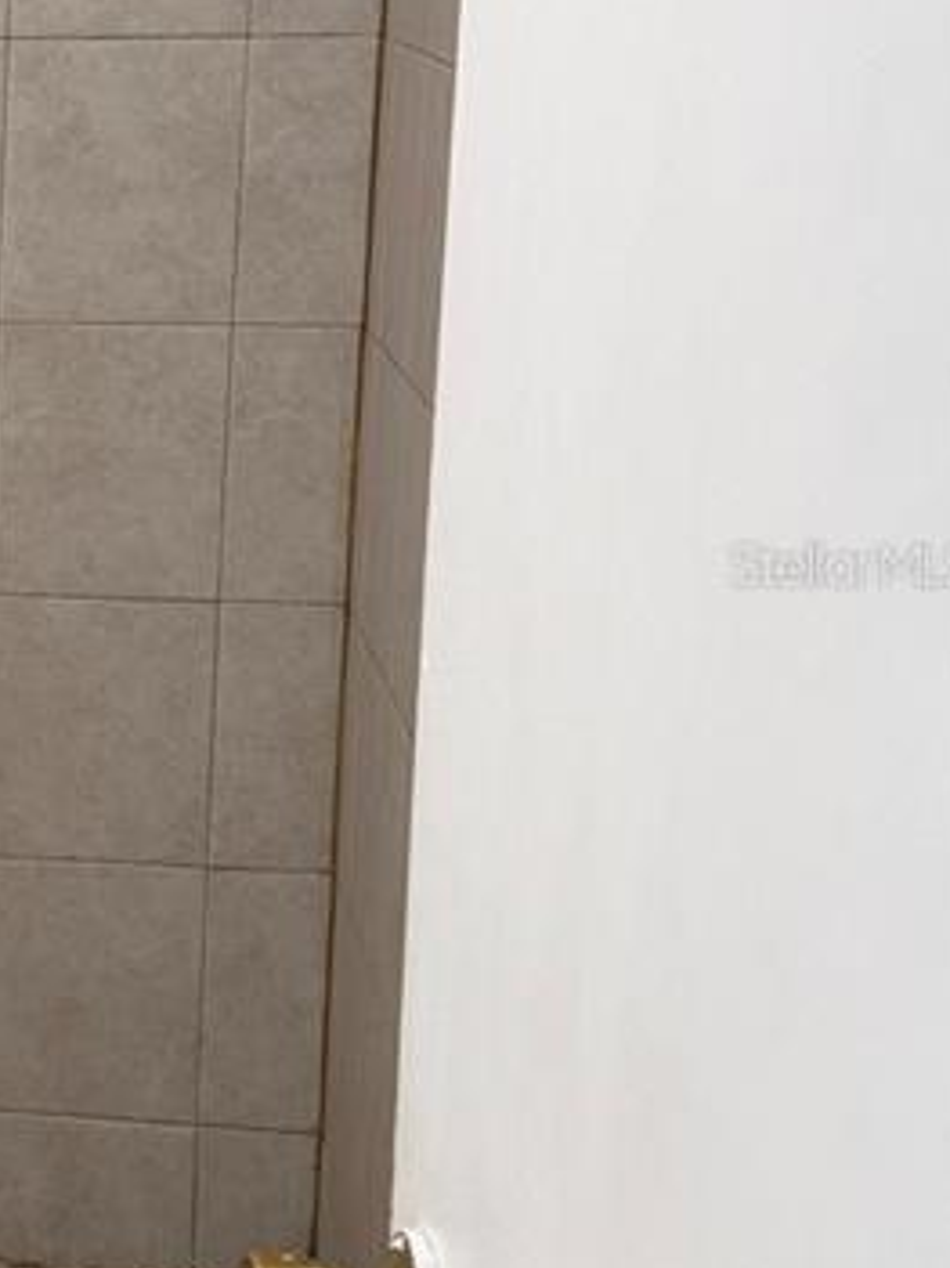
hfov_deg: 15.9
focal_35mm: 82
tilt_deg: -12.1
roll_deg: +0.0
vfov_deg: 23.8
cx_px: -639
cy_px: 564
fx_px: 3002
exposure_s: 1/120
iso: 100
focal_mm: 6.76
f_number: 1.78
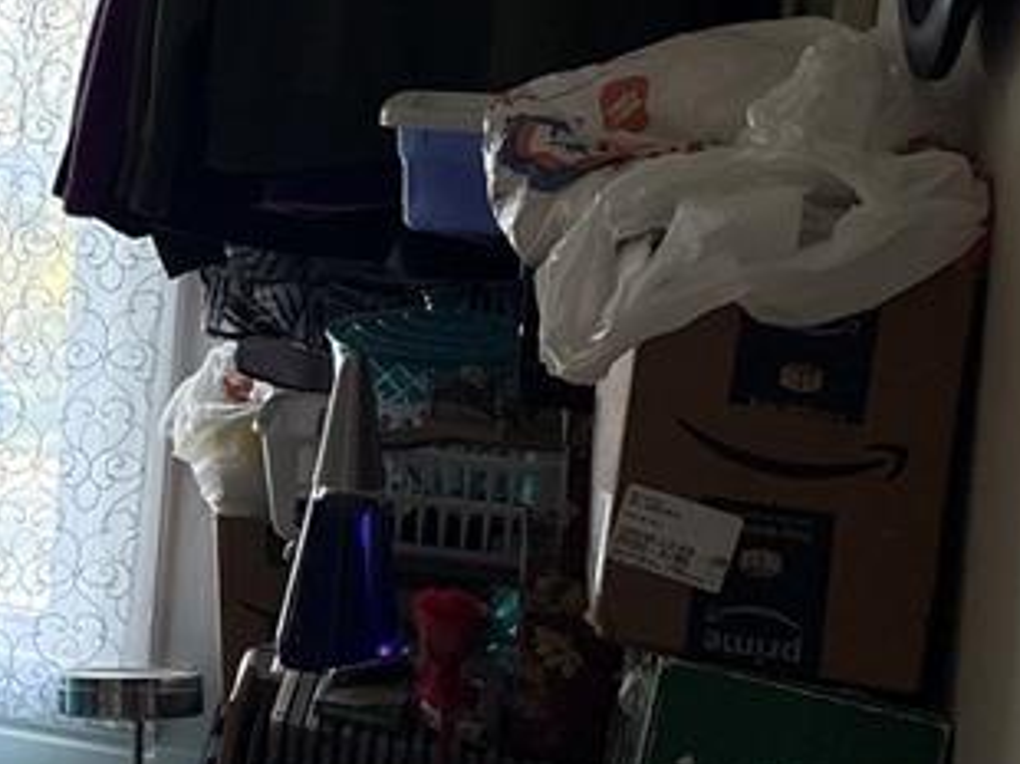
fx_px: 2532
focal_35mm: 86
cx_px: -250
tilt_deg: -9.2
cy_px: 231
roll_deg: -3.1
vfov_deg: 17.1
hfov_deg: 21.0
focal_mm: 5.96
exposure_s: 1/84
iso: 125
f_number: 1.6
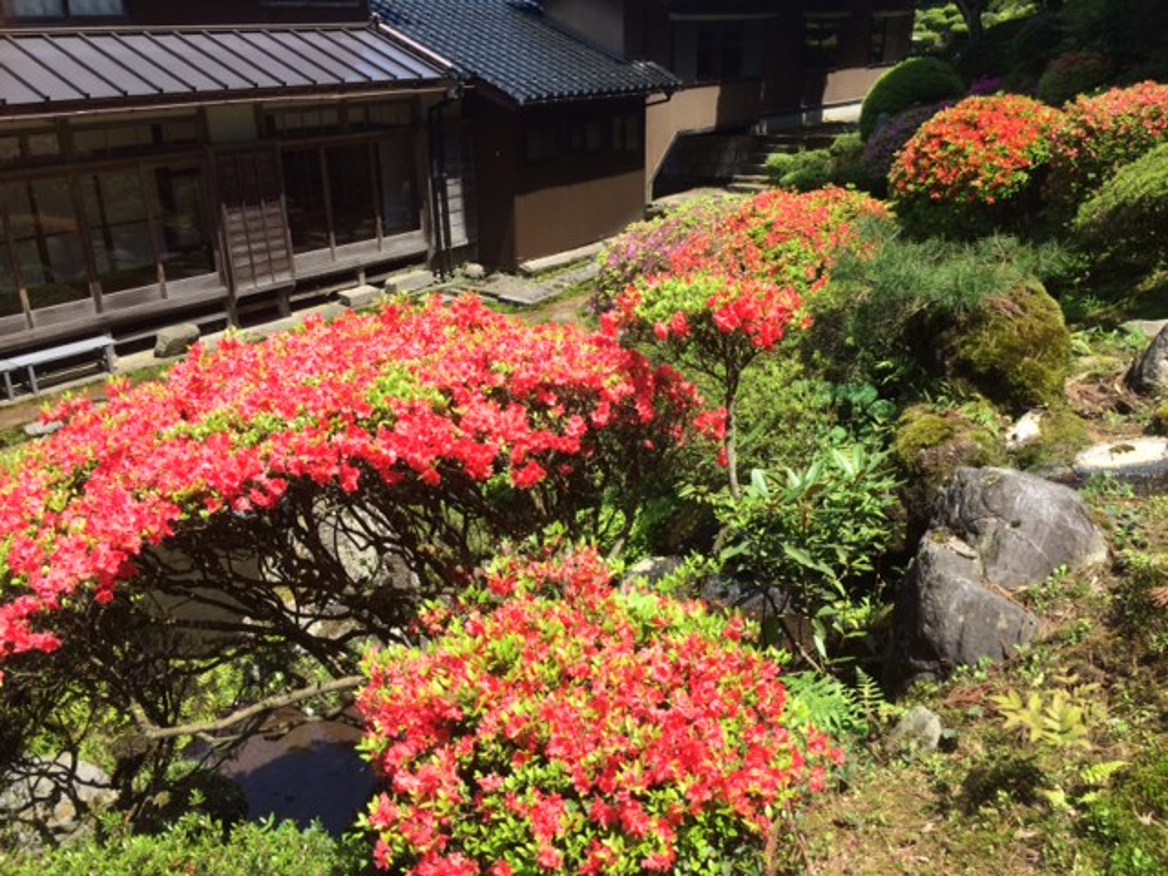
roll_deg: -0.5
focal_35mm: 29
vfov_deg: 48.2
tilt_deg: -23.7
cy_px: 438
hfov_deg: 61.7
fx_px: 979
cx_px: 584
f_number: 2.2
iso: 32
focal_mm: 4.15
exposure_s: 1/820
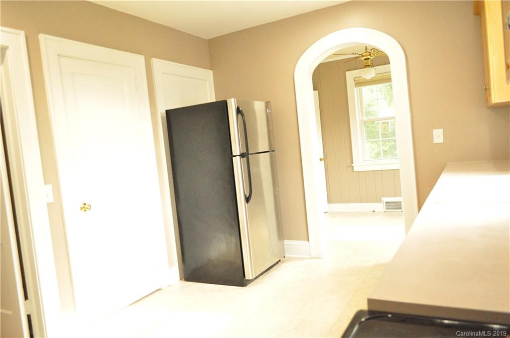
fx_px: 382
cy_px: 169
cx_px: 255
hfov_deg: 67.5
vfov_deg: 47.8
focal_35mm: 27
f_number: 3.5
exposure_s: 1/250
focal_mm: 18
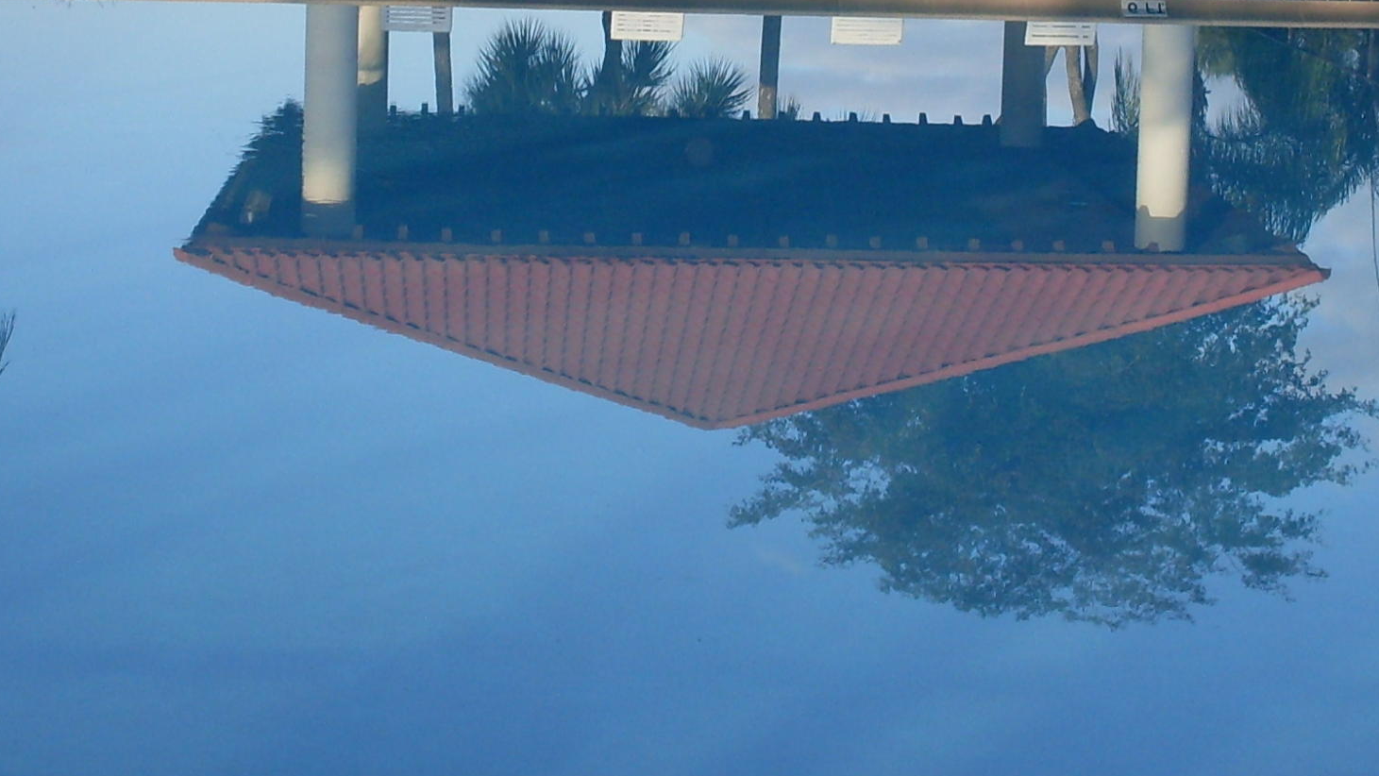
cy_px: -104
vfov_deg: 13.9
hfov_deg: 25.0
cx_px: 760
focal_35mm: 85
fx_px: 3108
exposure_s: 1/125
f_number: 8.4
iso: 80
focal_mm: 6.3
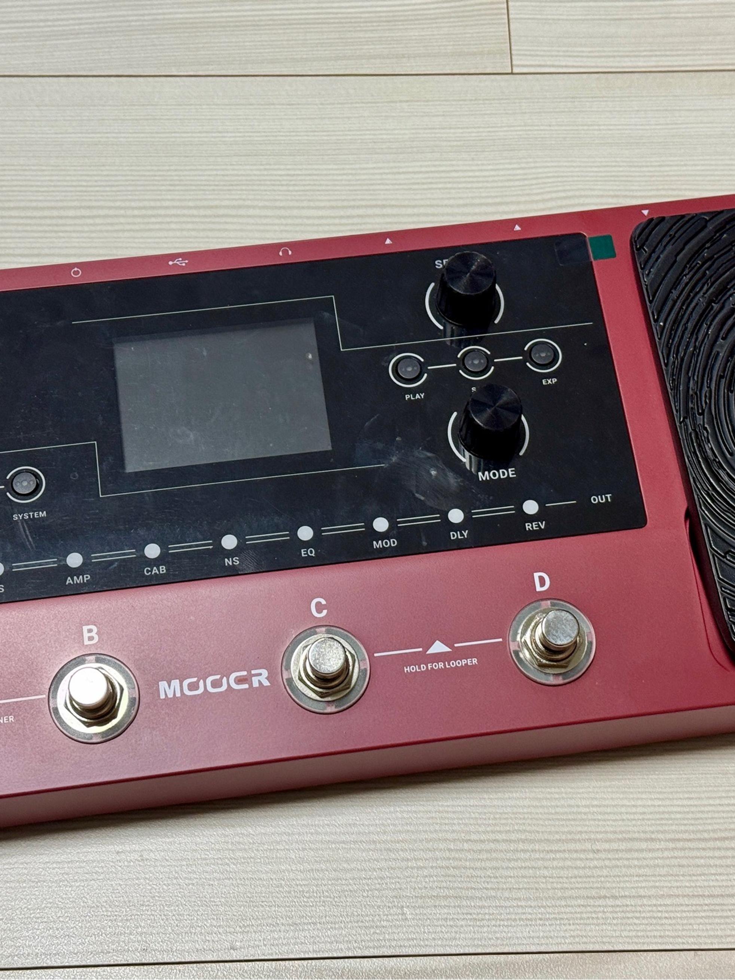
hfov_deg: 30.3
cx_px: 368
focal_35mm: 48
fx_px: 1359
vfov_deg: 39.7
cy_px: 490
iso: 100
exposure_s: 1/60
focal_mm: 6.76
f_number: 1.78
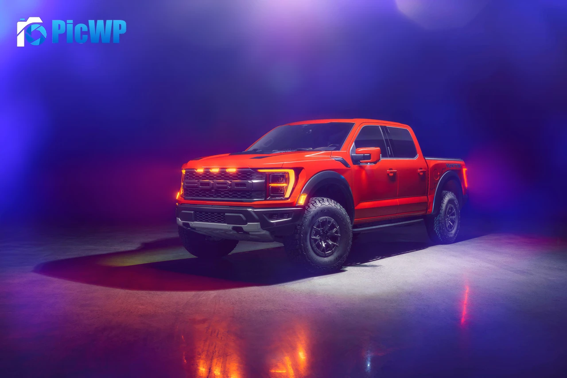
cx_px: 284
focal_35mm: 35
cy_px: 189
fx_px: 551
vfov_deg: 37.8
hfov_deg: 54.4
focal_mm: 35
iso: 320
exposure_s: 1/5
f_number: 8
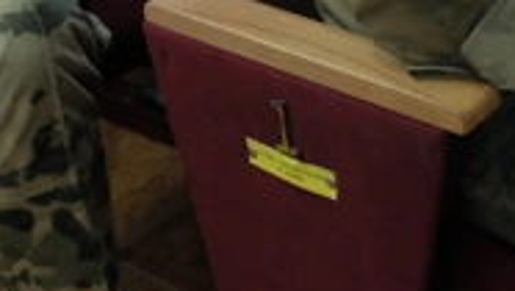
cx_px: 593
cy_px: -371
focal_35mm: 114
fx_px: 1558
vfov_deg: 9.6
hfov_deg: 18.0
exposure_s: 1/550
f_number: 5
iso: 10000
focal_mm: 18
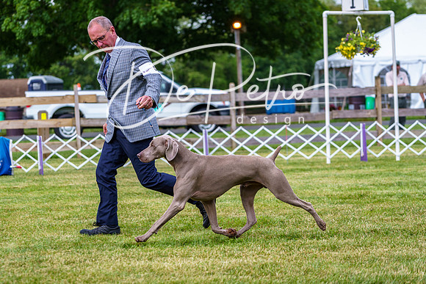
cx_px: 213
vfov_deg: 12.7
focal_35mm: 108
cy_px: 142
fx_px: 1278
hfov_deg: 18.9
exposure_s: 1/500
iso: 250
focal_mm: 108
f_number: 4
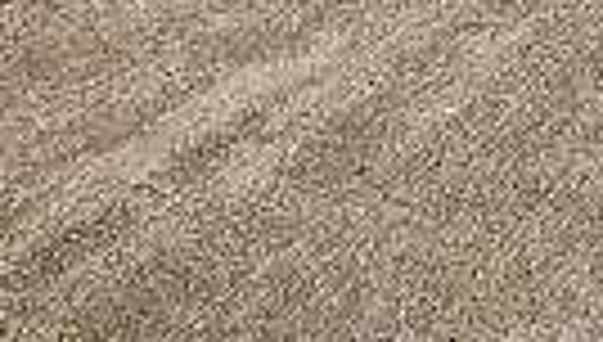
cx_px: 846
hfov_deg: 18.1
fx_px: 1730
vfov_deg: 8.5
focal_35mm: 108
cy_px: -832
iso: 50
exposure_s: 1/1356
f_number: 2.2
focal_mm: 2.2
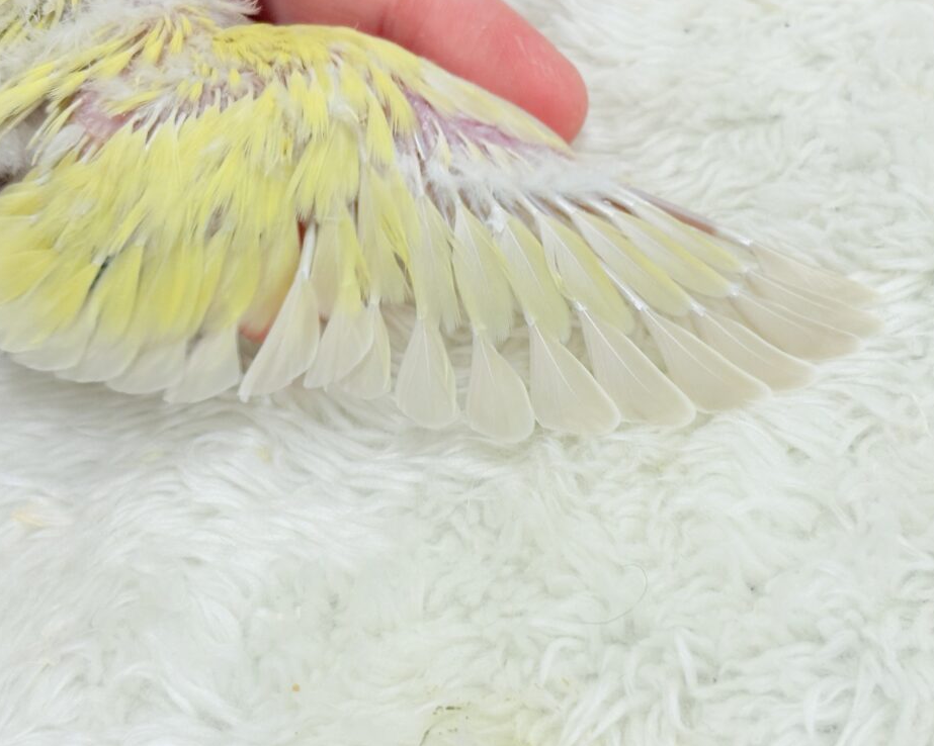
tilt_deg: -49.8
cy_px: 346
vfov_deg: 23.1
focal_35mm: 66
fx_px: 1824
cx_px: 569
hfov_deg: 28.6
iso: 32
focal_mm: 5.96
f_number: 1.6
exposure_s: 1/50
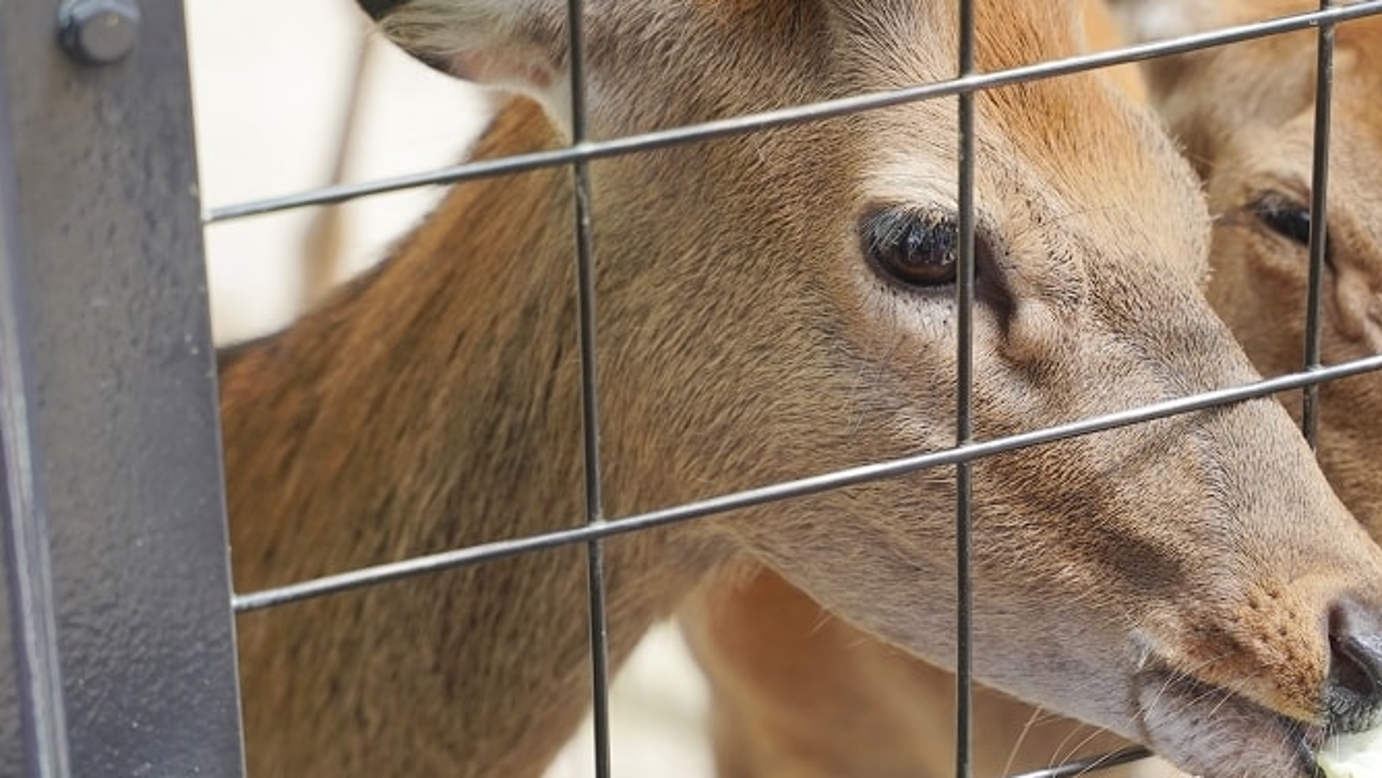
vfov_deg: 8.6
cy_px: 546
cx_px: 1060
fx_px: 5168
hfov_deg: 15.2
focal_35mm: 141
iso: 200
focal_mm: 75
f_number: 4
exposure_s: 1/160
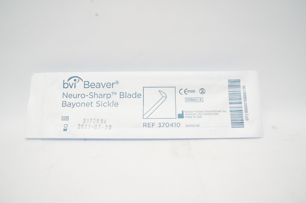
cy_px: 102
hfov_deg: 67.4
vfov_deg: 47.8
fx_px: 229
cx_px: 153
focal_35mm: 27
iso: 1600
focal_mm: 18
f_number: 14
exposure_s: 1/25
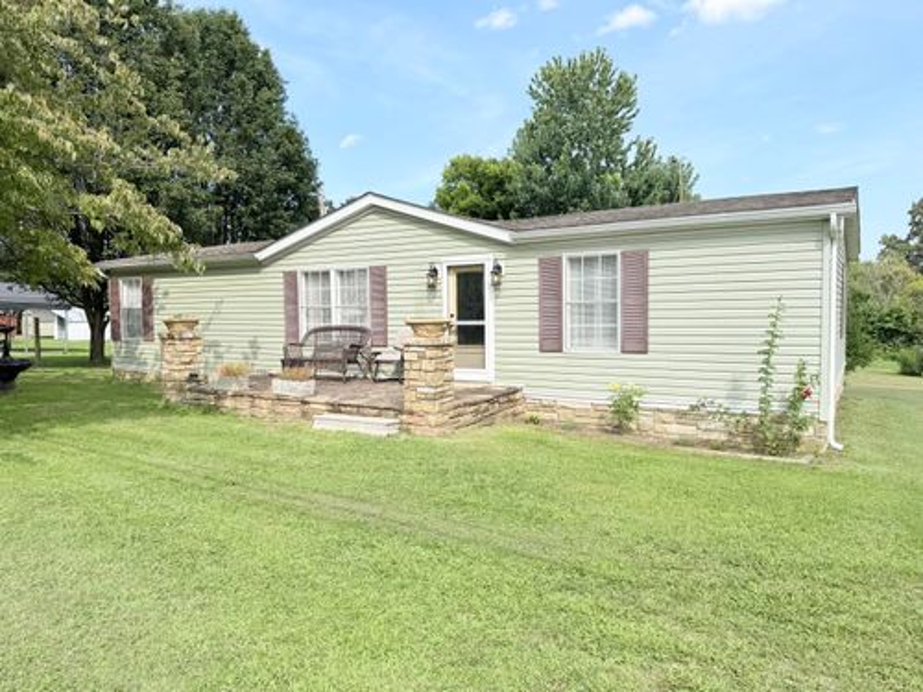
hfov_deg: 71.6
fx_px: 640
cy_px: 346
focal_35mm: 24
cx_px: 462
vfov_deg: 56.8
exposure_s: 1/3425
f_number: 1.78
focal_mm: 6.76
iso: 80
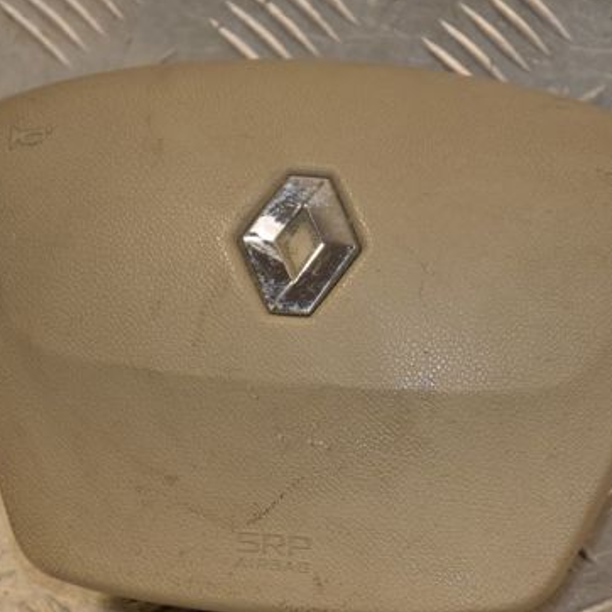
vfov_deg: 7.4
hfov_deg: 7.4
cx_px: 394
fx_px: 4736
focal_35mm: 237
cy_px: 323
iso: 800
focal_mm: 105
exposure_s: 1/160
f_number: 5.6
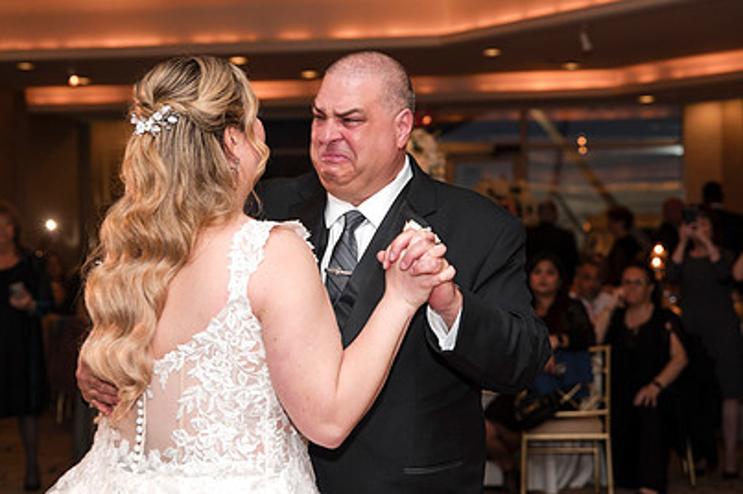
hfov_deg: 25.7
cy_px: 221
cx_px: 363
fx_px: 1629
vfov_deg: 17.2
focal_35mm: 79
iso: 800
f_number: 2.8
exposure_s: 1/60
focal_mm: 52
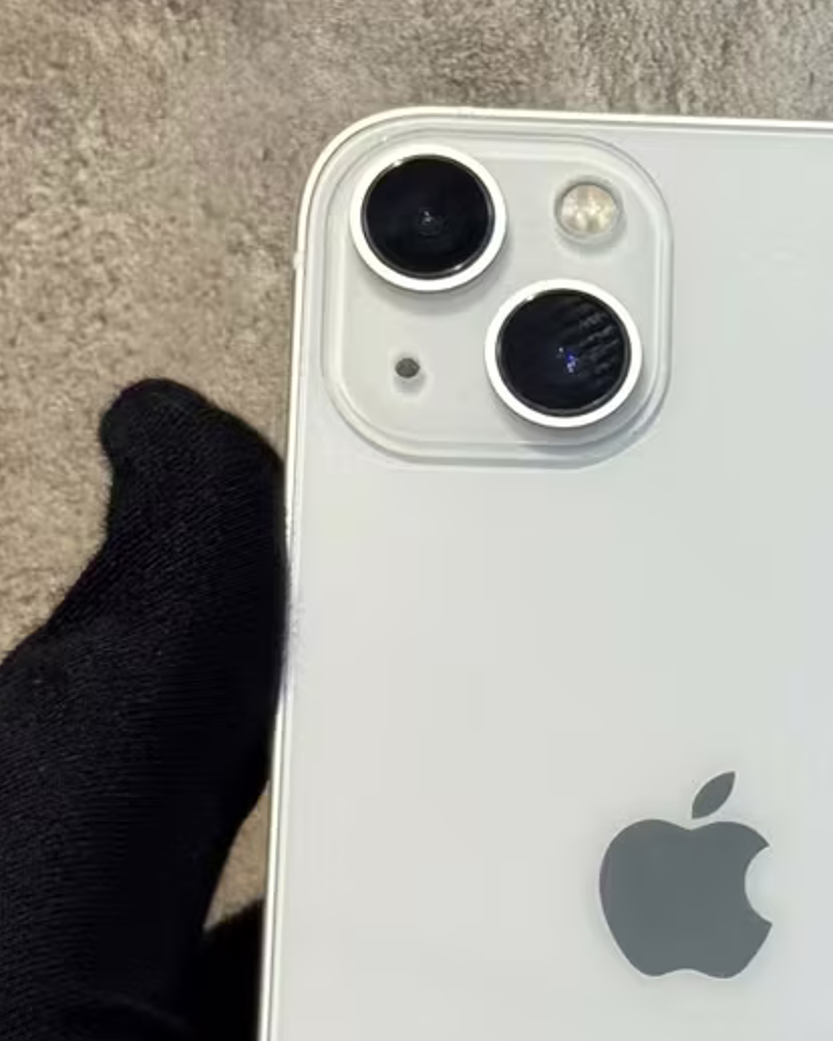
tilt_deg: +8.0
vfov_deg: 13.2
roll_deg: -12.1
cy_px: 795
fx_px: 4466
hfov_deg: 10.6
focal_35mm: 145
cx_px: 789
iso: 50
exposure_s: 1/50
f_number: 1.78
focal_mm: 6.76
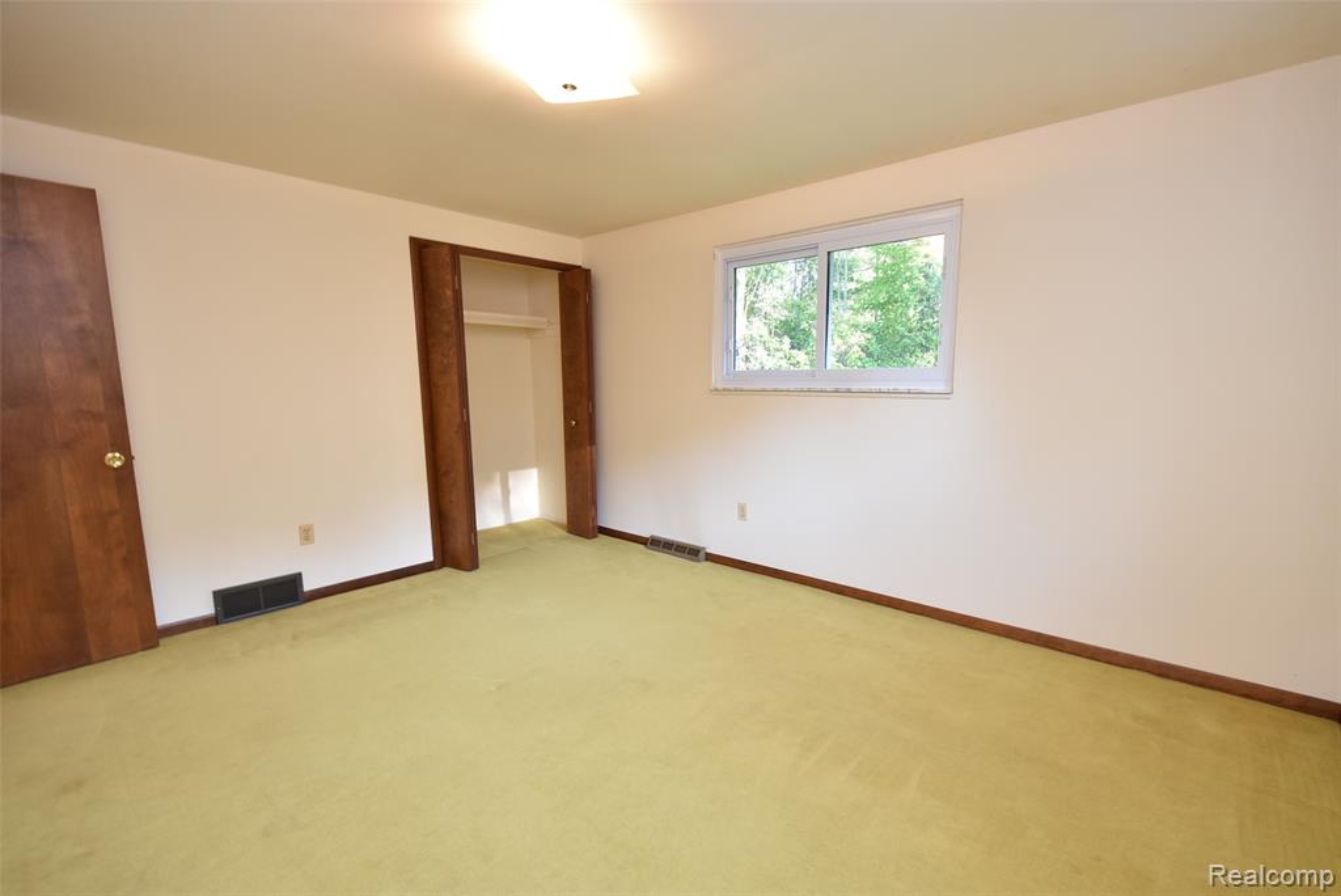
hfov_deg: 100.4
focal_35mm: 15
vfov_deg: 77.4
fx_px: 559
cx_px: 670
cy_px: 448
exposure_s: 1/25
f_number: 4.5
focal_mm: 10
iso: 250
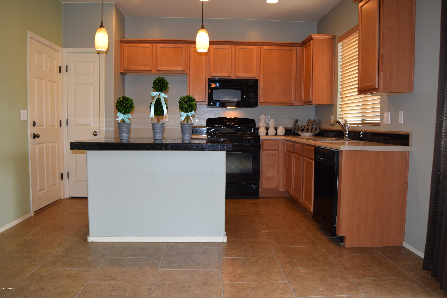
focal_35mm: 27
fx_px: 335
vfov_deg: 47.9
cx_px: 224
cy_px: 149
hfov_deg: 67.4
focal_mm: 18
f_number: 4.5
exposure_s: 1/80
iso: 800
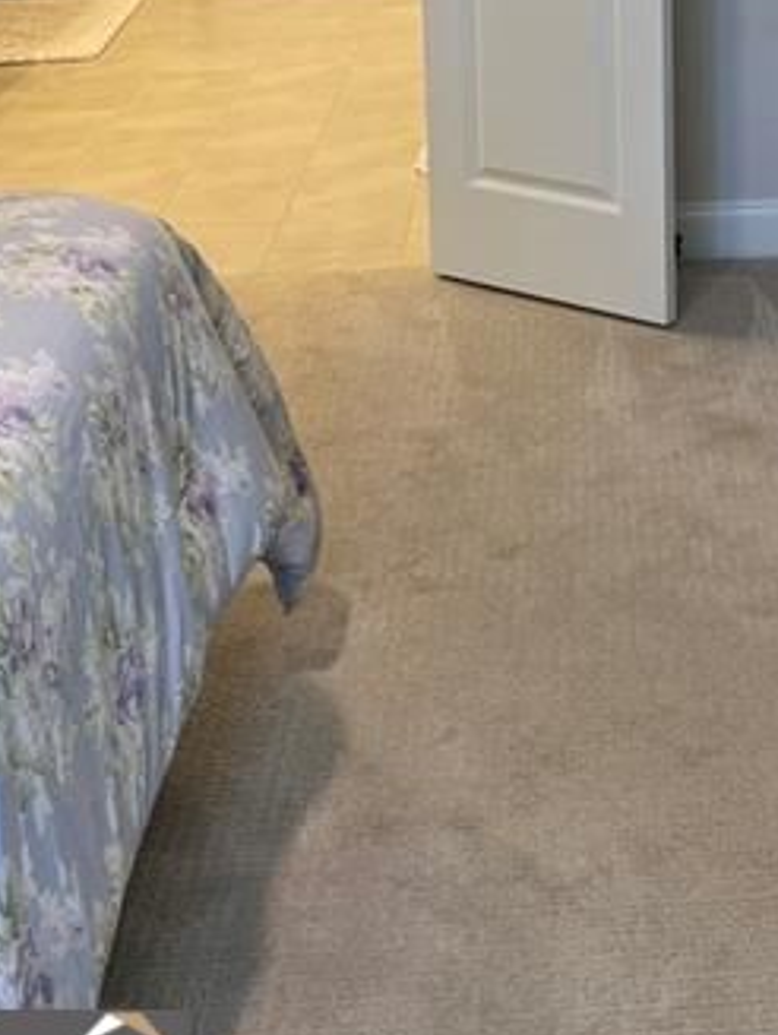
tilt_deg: -10.5
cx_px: 737
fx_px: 1824
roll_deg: +0.5
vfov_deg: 28.9
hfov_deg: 23.3
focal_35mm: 61
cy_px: -85
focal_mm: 5.7
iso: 80
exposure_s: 1/60
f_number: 1.5
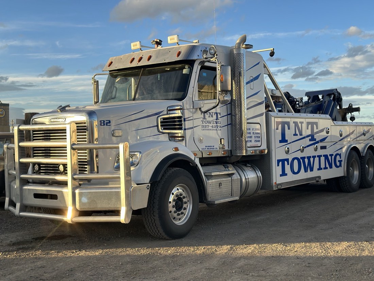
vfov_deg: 30.3
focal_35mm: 48
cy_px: 140
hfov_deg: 39.7
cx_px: 187
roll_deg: +1.4
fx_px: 519
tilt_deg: +1.2
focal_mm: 6.86
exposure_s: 1/1453
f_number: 1.78
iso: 80
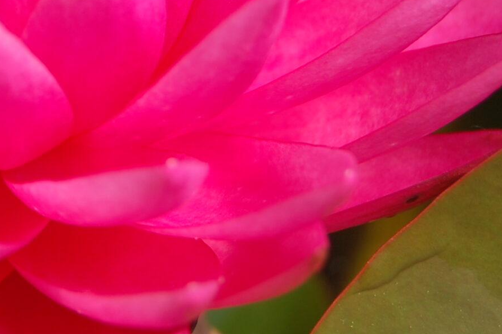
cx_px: 69
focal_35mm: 198
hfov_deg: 10.4
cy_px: -33
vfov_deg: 6.9
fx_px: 2758
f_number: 7.1
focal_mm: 46
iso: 200
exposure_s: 1/200
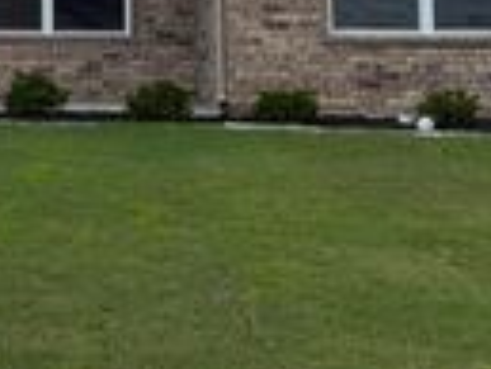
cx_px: -133
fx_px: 1320
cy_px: -78
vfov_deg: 15.3
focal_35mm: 93
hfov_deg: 19.5
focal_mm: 6.76
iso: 80
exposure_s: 1/4405
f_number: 1.78
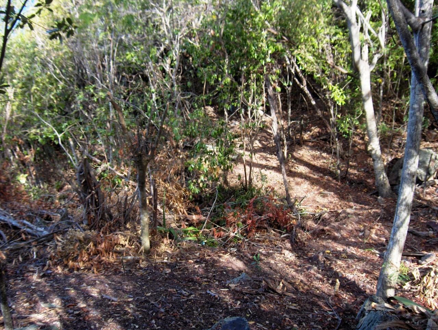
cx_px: 219
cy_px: 165
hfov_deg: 47.8
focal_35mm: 39
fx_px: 494
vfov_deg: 36.9
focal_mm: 8
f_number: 2.8
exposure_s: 1/208
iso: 100
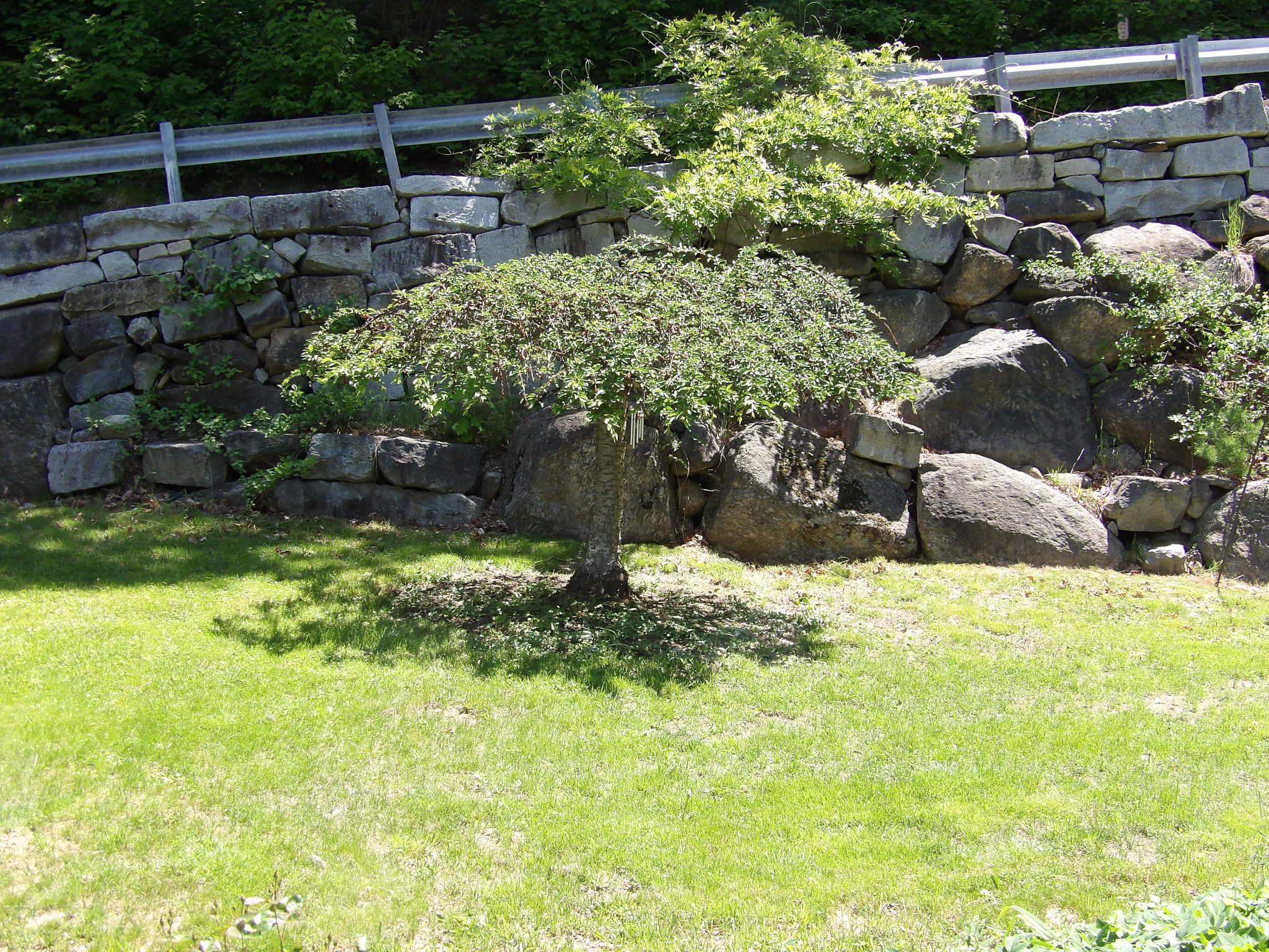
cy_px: 476
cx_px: 634
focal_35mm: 46
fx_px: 1686
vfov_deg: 31.5
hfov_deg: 41.2
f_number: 3.8
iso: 100
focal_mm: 8.2
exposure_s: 1/187
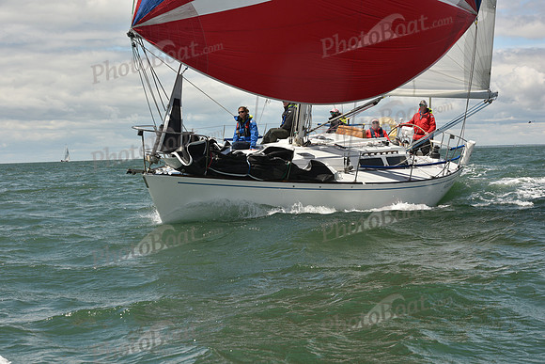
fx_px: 1060
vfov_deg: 19.5
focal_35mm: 70
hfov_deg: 28.8
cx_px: 272
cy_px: 182
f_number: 11
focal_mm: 70
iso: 320
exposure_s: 1/800
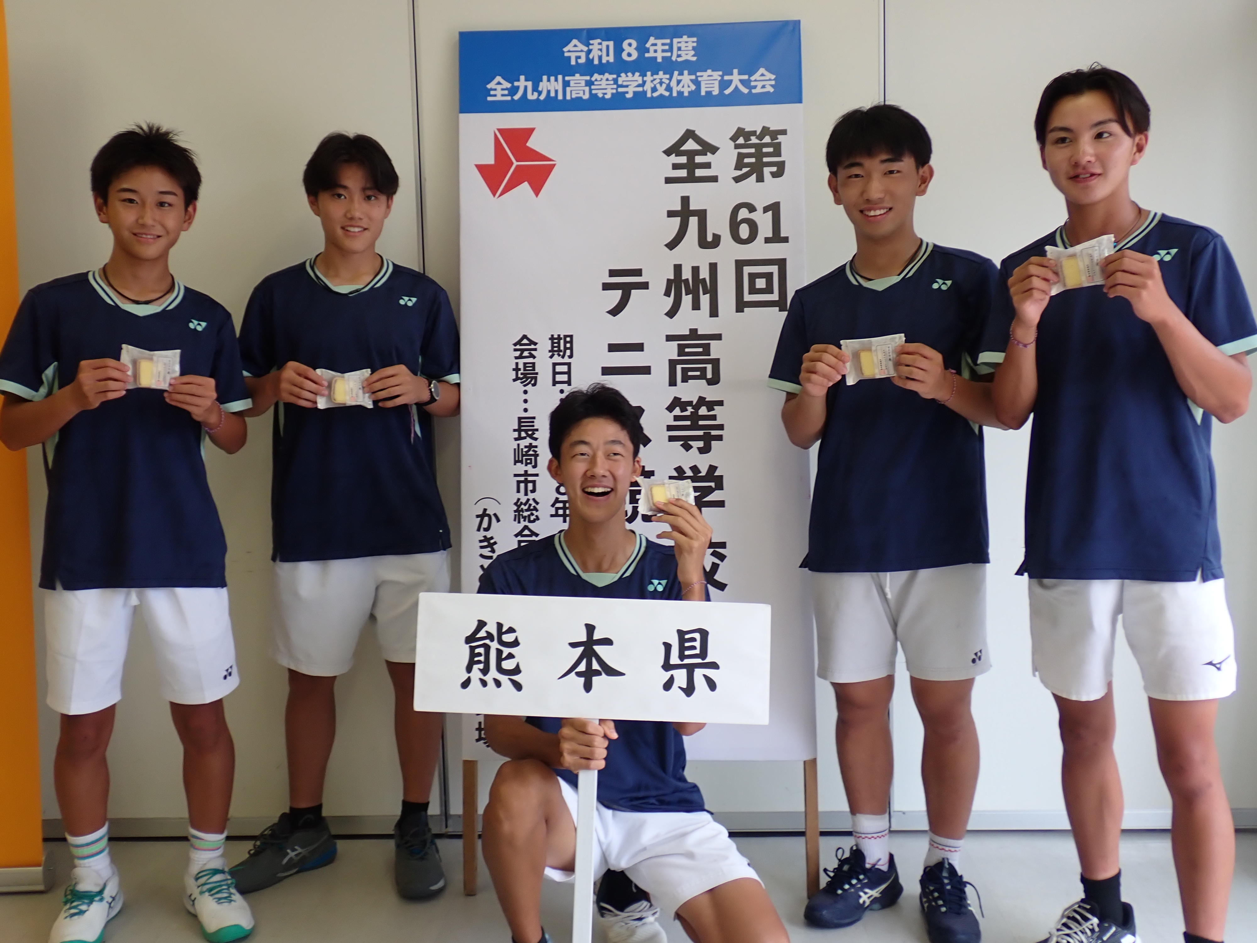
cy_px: 472
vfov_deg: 39.7
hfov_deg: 51.4
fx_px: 1307
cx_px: 628
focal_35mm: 36
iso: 125
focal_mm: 6.37
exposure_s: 1/80
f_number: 2.5
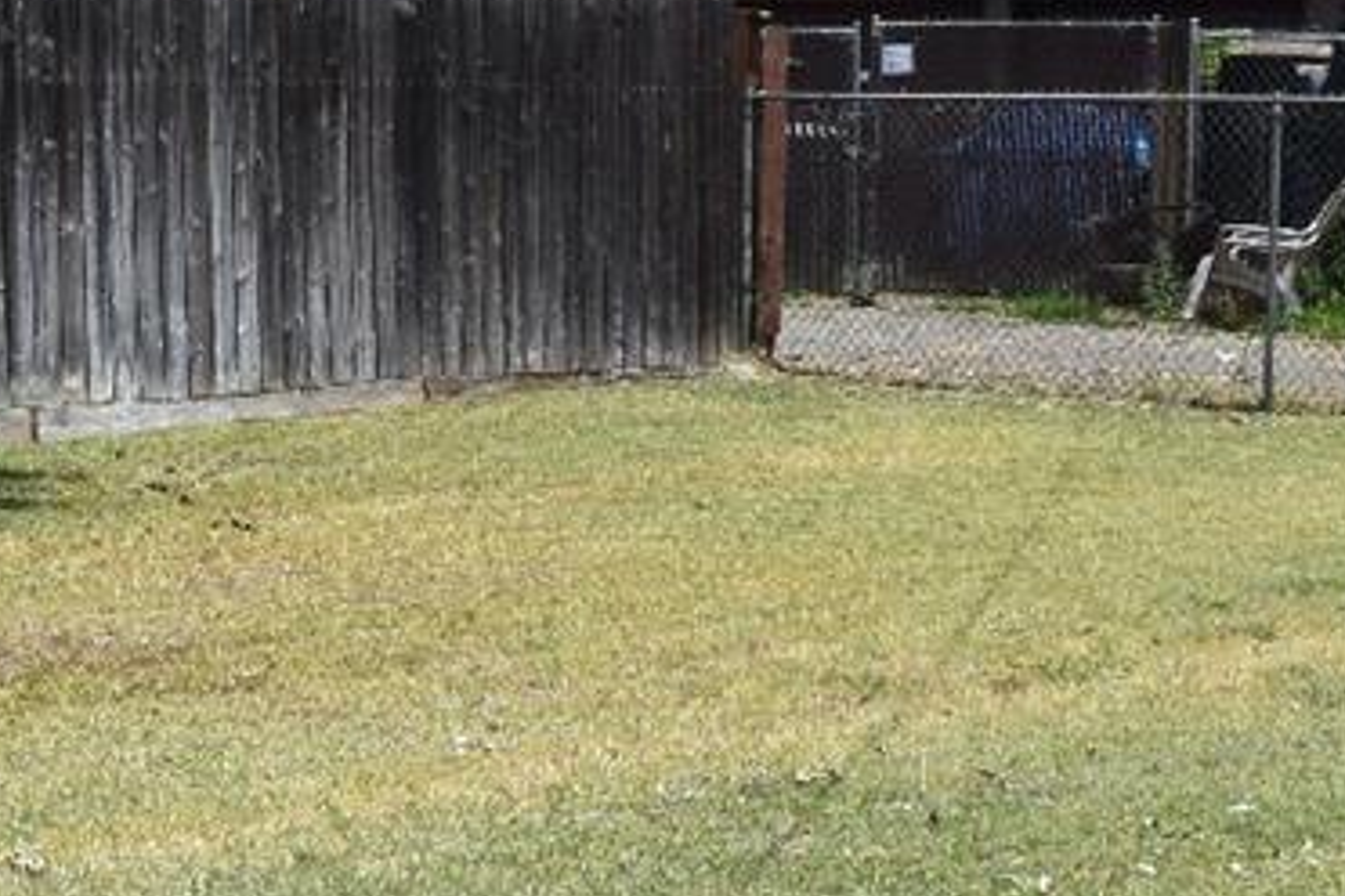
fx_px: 4072
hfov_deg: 18.3
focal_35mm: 109
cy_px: 708
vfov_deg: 12.5
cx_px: 51
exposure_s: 1/500
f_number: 11
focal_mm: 18
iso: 320
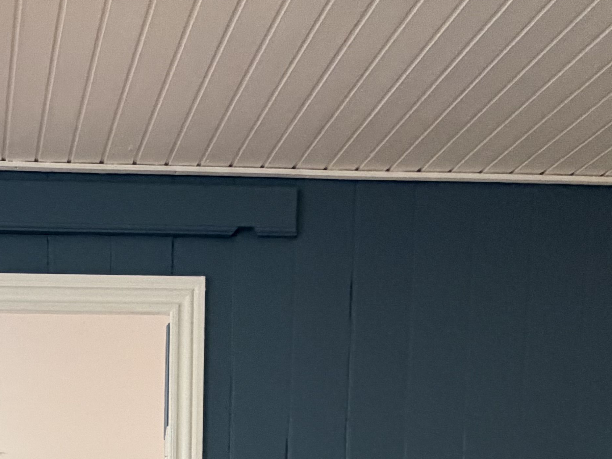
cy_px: 684
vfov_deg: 25.5
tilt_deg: -6.0
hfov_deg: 38.8
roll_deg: +0.5
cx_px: -1
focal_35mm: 43
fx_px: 760
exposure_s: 1/86
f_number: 2.2
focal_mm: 2.22
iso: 320
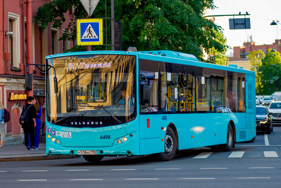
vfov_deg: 14.4
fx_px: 741
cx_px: 140
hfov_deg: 21.5
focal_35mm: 95
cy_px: 94
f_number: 4
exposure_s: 1/250
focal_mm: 95
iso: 200
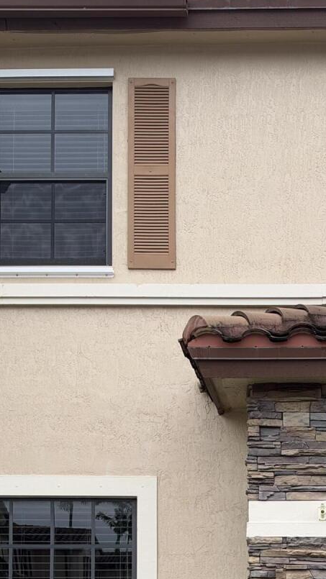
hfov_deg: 18.1
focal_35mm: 65
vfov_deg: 30.2
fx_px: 999
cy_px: 574
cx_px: 331
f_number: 1.8
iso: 80
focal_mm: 6.93
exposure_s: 1/1203
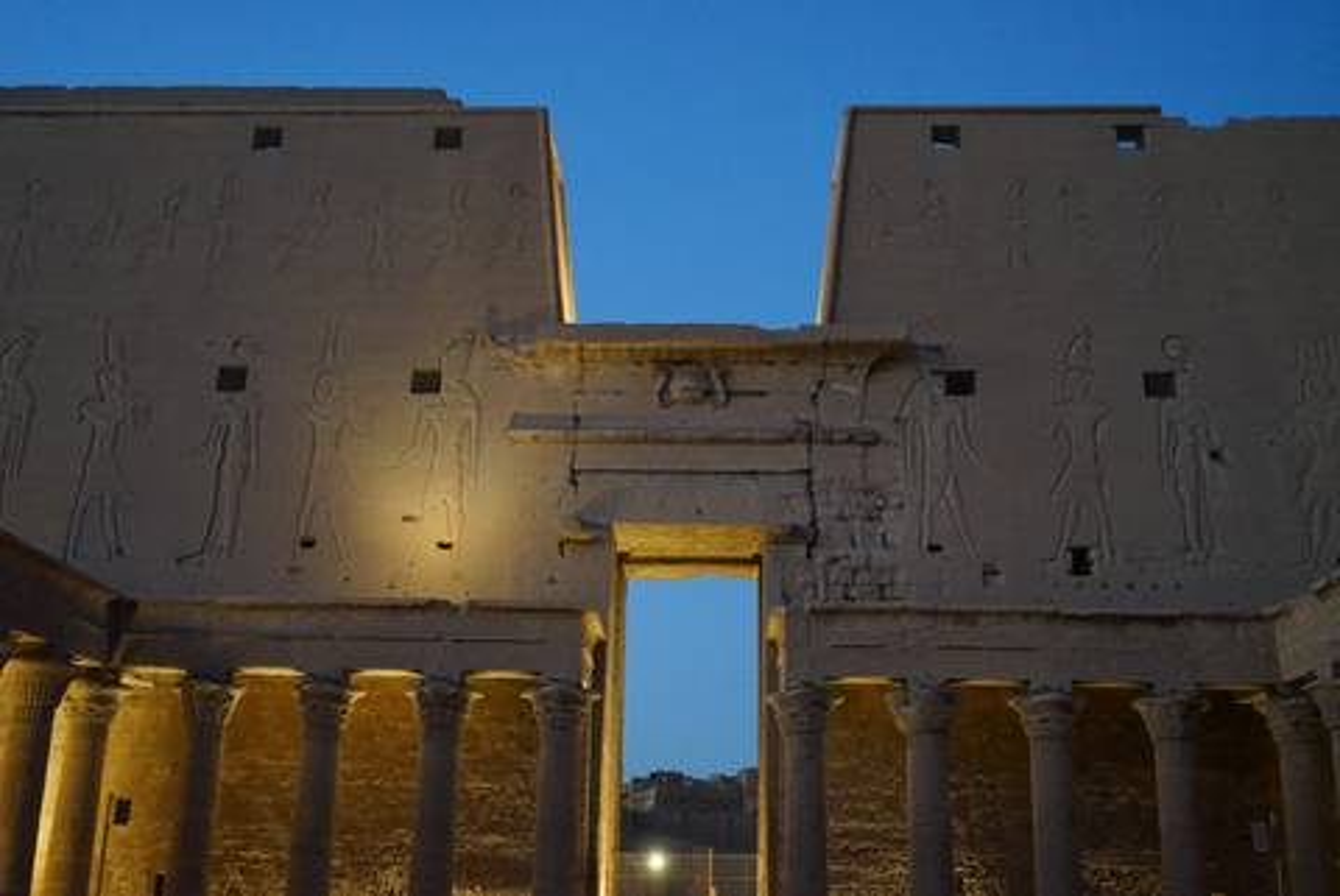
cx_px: 670
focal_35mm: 39
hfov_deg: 49.5
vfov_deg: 34.3
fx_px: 1453
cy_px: 448
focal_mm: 39
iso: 6400
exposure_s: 1/80
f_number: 5
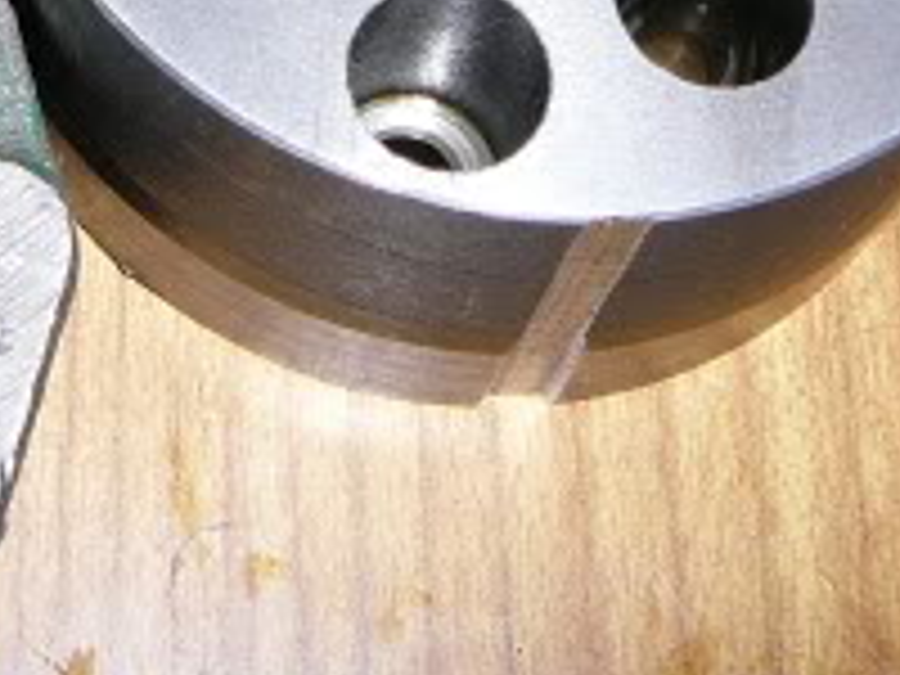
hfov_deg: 16.9
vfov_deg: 12.6
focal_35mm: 112
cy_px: -292
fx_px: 2912
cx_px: -130
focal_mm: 5.2
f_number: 2.8
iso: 80
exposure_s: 1/30
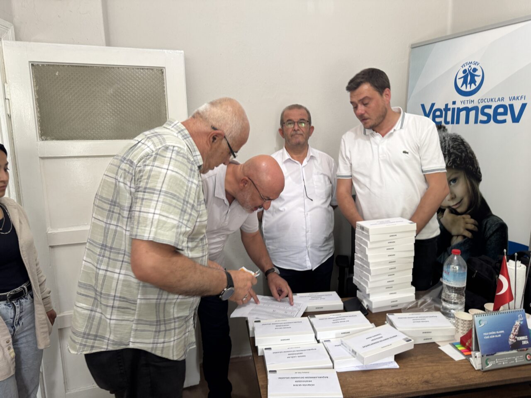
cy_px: 199
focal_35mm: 24
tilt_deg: -8.7
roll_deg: +1.1
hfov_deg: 71.6
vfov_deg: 56.8
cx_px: 266
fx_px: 368
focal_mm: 6.76
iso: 125
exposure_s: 1/50
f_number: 1.78
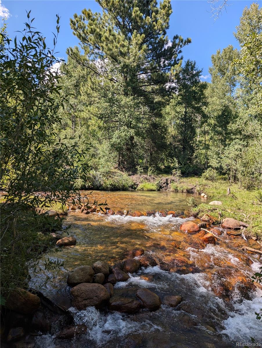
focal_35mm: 24
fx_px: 242
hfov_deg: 56.9
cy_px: 174
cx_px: 131
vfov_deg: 71.5
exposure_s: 1/396
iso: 19
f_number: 1.68
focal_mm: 6.9
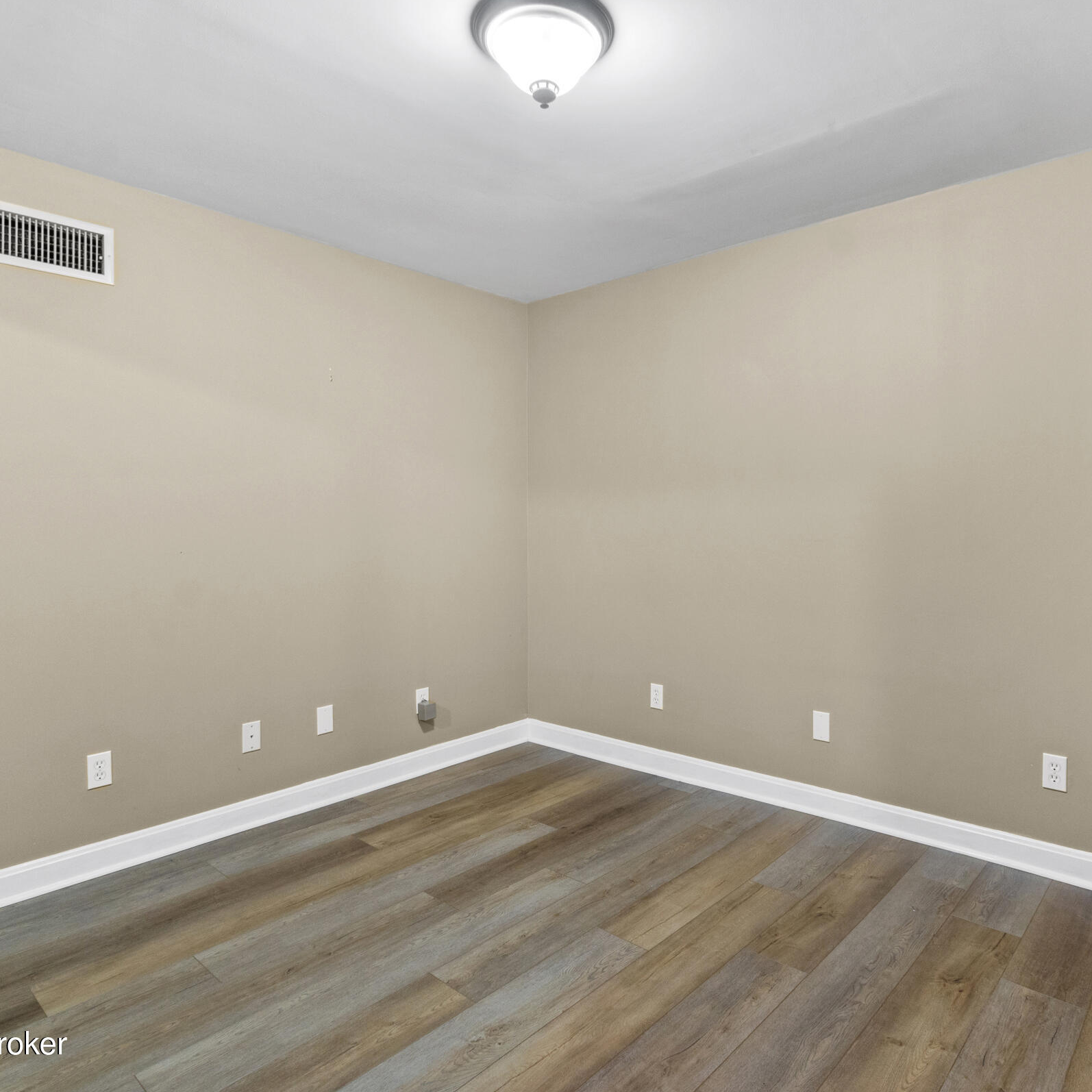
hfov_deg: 74.4
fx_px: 714
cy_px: 524
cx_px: 626
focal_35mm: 20
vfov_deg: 74.8
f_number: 9
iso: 400
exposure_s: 2.5
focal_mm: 10
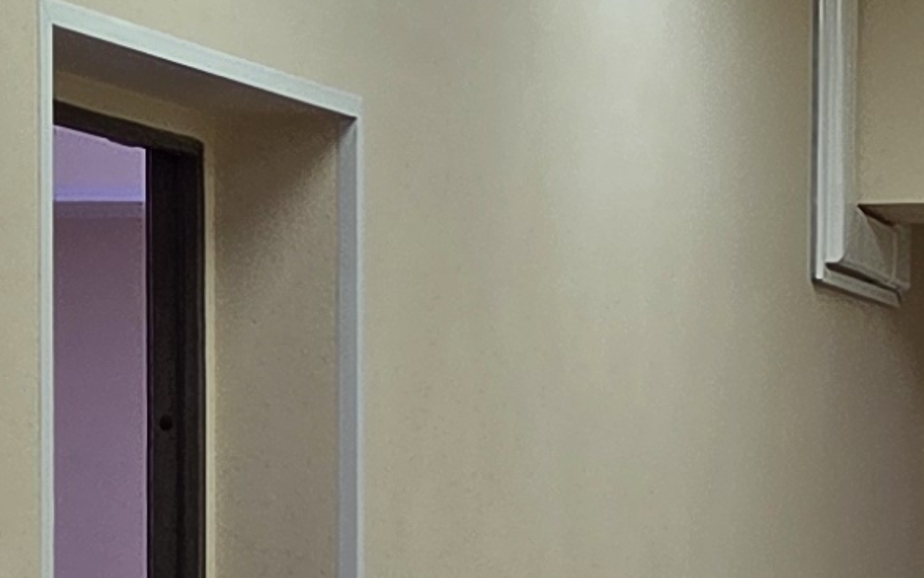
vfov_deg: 7.8
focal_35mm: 167
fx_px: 4205
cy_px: 770
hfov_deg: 12.3
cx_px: 1016
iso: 80
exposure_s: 1/100
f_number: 1.8
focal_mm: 5.4
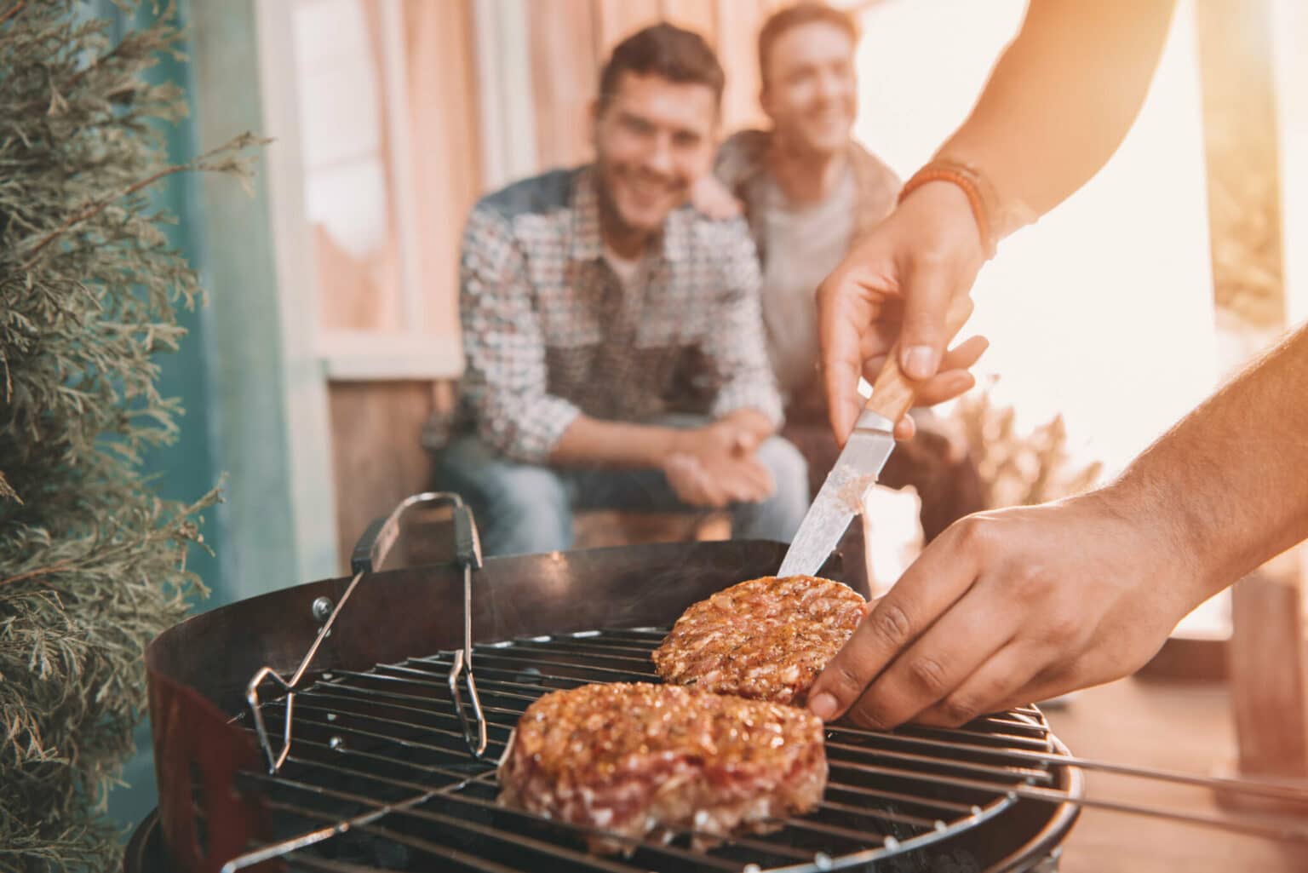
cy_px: 436
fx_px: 1236
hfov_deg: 55.8
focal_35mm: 34
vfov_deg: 38.9
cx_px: 654
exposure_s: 1/125
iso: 500
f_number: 4
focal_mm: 34
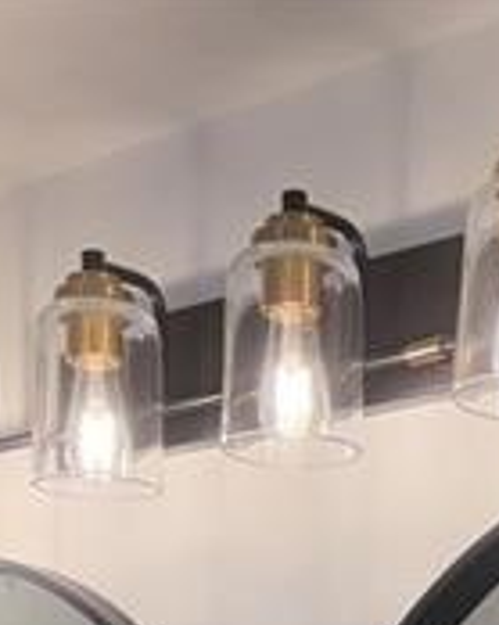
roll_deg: -0.2
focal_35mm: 112
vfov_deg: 13.7
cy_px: 1369
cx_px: 370
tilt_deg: -9.6
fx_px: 2069
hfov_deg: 13.7
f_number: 1.6
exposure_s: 1/226
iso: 125
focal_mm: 5.96
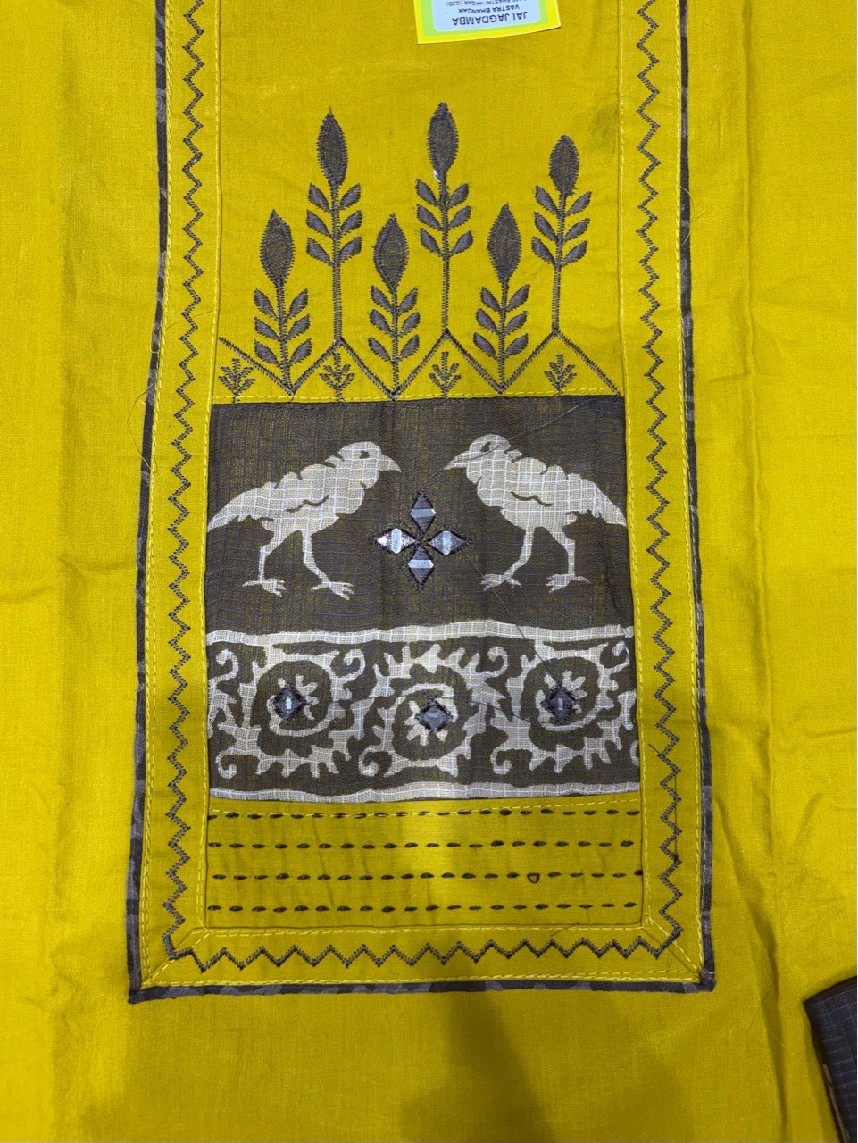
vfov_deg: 67.3
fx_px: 859
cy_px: 572
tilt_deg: -81.8
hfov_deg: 53.1
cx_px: 429
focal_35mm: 26
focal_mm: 5.96
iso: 50
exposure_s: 1/100
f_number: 1.6
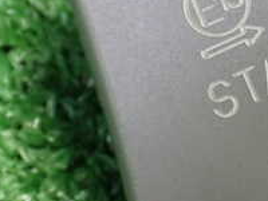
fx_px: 1022
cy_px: -35
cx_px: 390
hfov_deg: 14.1
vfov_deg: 11.0
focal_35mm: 132
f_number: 2.9
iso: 1250
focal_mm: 7.84
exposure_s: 1/40
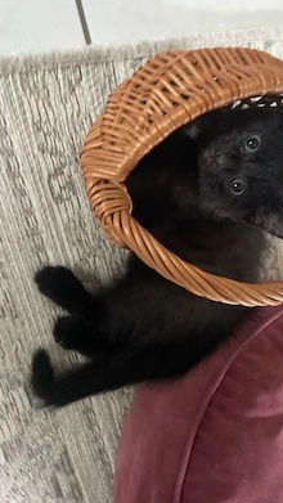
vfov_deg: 66.1
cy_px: 248
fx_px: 387
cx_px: 162
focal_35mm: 29
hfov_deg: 40.1
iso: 640
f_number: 1.6
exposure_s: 1/30
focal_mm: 4.2
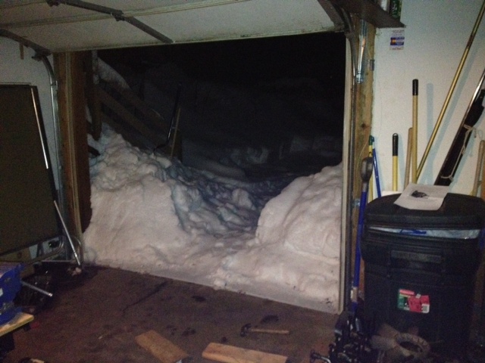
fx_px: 490
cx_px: 242
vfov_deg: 40.7
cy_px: 182
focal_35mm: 35
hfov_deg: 52.6
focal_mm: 4.28
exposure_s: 1/16
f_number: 2.4
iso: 800
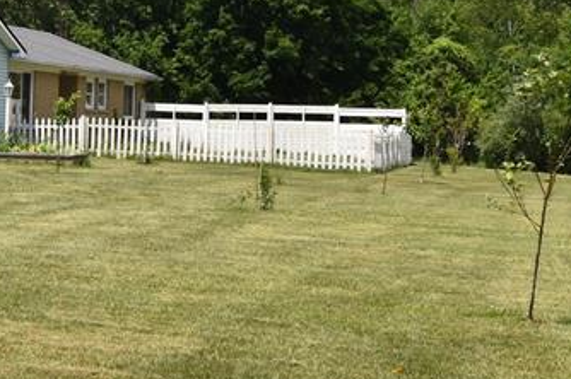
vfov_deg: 14.7
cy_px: 55
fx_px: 1458
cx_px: 130
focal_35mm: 92
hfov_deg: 21.9
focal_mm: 20
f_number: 9
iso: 100
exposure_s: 1/320
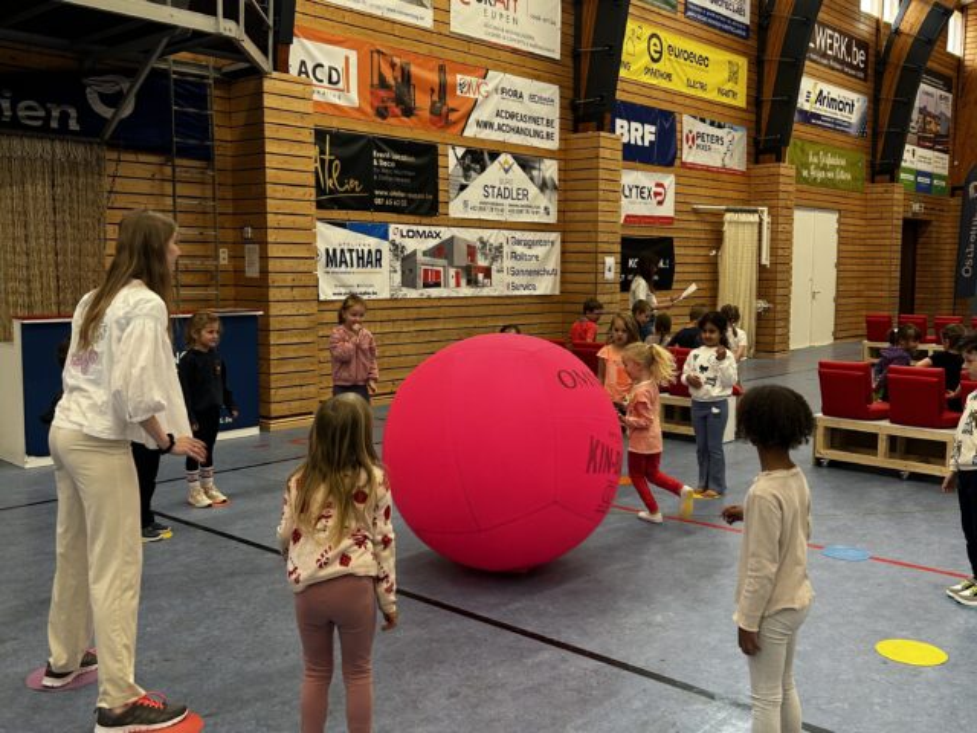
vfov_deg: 53.1
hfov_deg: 67.3
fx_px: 734
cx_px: 488
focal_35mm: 26
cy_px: 366
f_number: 1.5
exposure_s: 1/121
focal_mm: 5.7
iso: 80
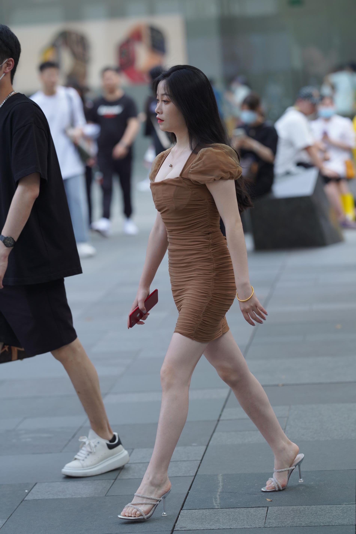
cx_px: 178
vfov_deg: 15.2
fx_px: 2003
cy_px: 267
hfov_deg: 10.2
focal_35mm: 135
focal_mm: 135
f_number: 3.2
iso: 400
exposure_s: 1/640
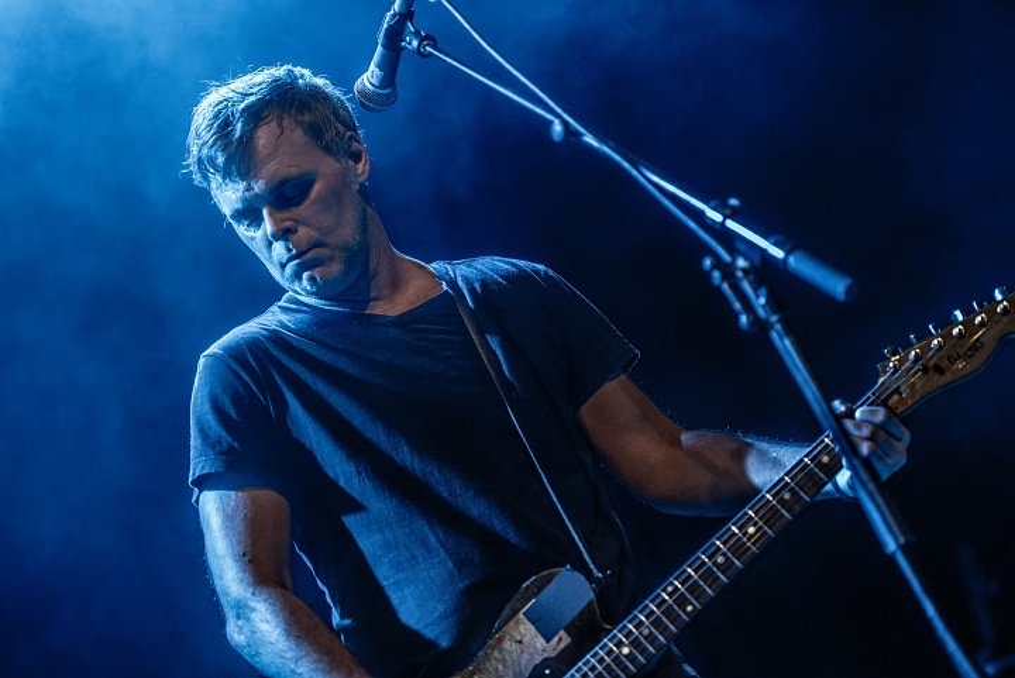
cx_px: 508
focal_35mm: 86
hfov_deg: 23.6
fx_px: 2426
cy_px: 339
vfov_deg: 15.9
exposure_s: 1/100
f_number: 2.8
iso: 2500
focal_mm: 86
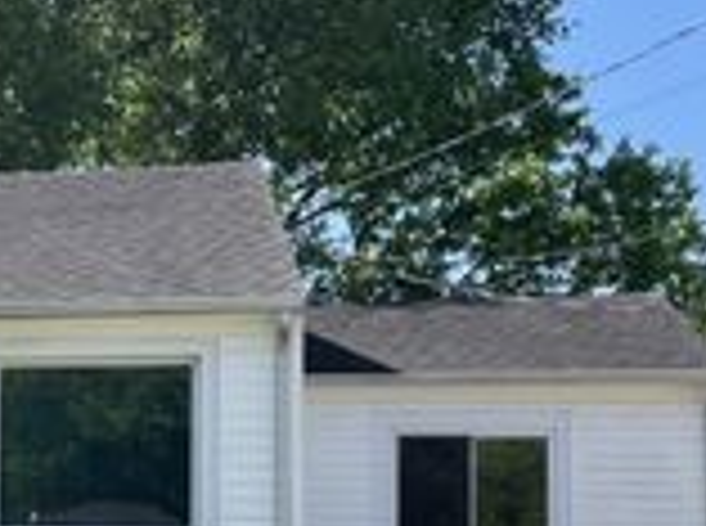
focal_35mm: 83
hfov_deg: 20.8
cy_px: 528
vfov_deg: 17.3
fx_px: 1689
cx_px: -283
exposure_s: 1/1642
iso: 32
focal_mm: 4.2
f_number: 1.6
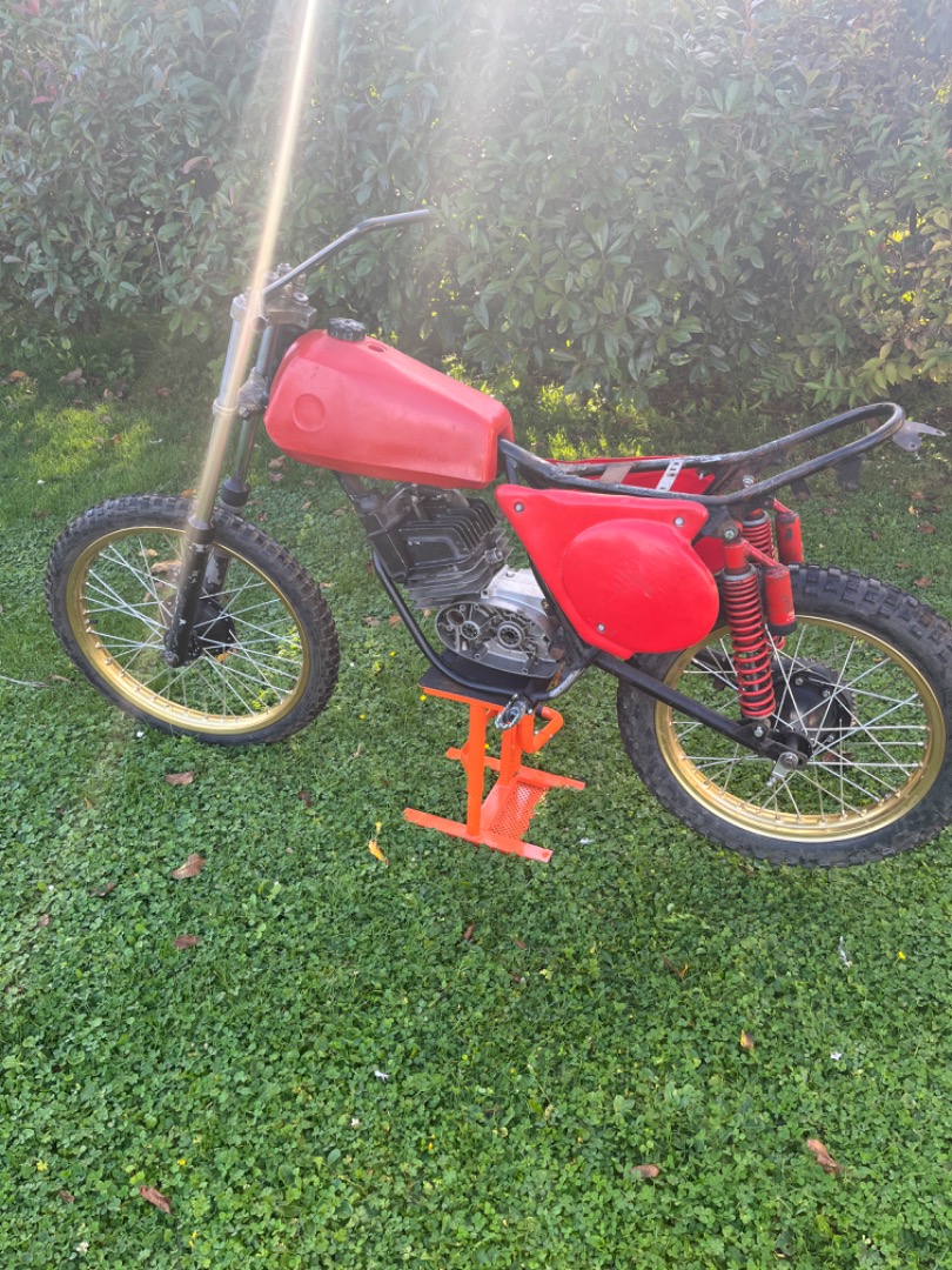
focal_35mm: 26
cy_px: 635
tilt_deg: -29.8
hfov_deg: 53.1
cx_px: 476
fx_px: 953
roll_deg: +1.5
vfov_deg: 67.3
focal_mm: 5.1
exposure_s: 1/211
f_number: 1.6
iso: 50
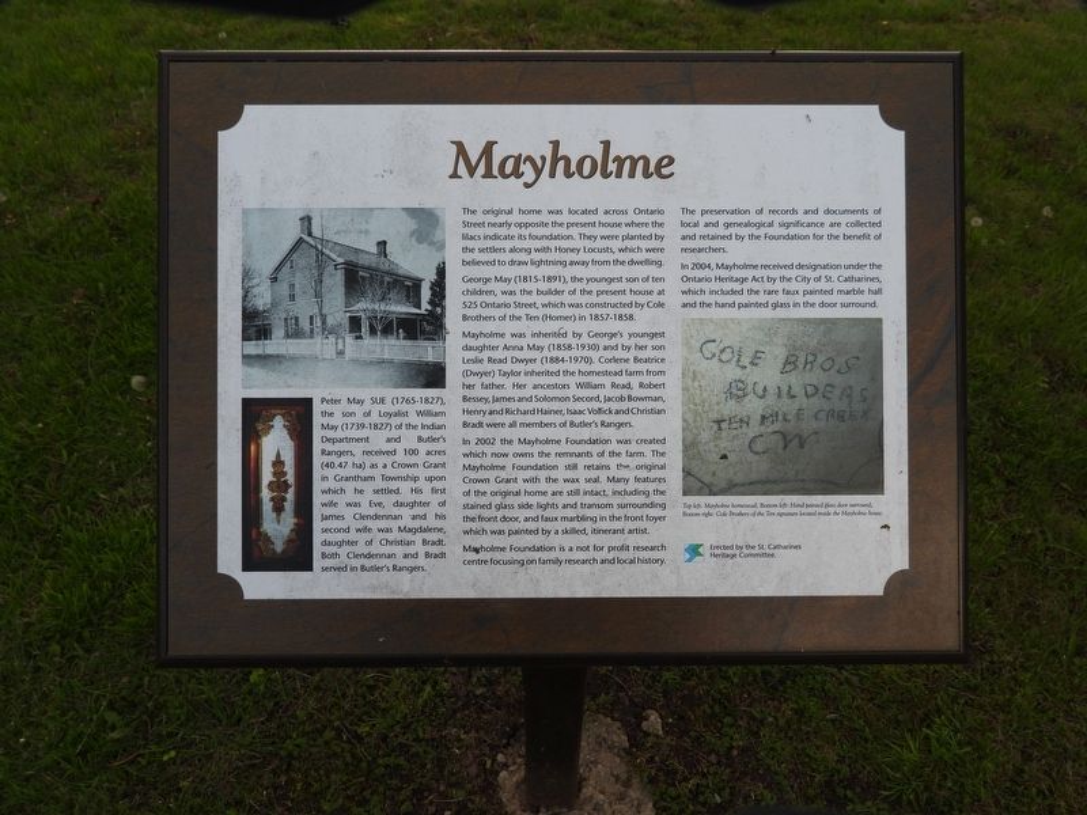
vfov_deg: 56.8
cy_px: 408
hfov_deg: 71.6
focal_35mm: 24
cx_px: 544
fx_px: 754
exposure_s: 1/320
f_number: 2.8
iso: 100
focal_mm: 4.3
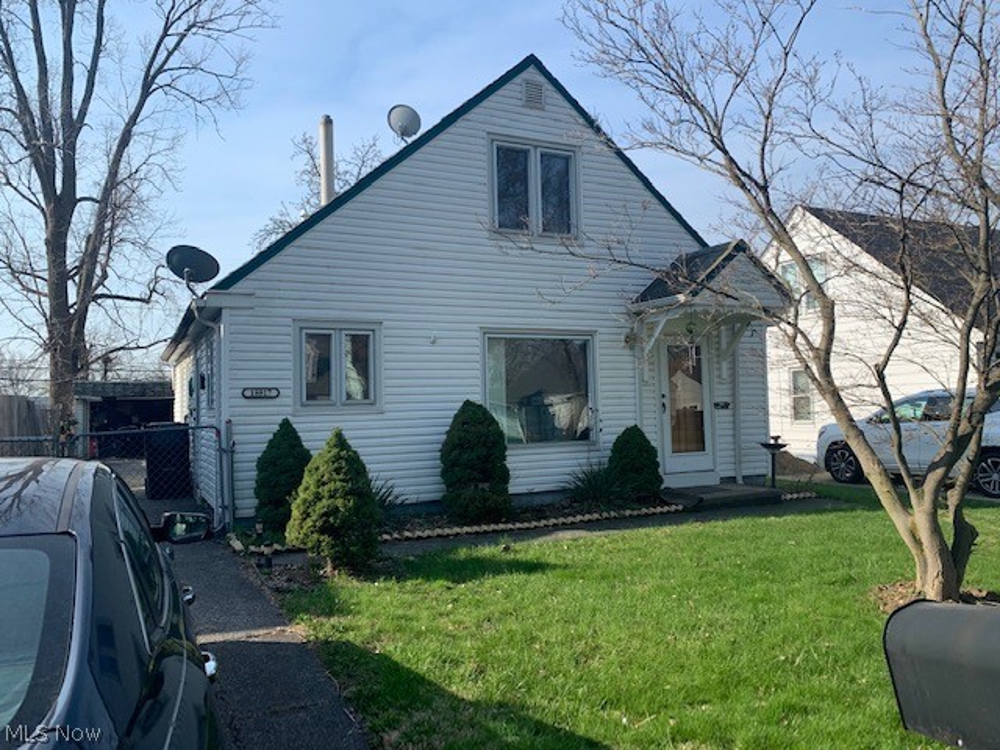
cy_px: 375
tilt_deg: +4.0
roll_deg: +0.7
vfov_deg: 53.1
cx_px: 500
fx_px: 751
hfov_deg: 67.3
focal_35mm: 26
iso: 25
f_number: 1.8
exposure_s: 1/1689
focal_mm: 4.25
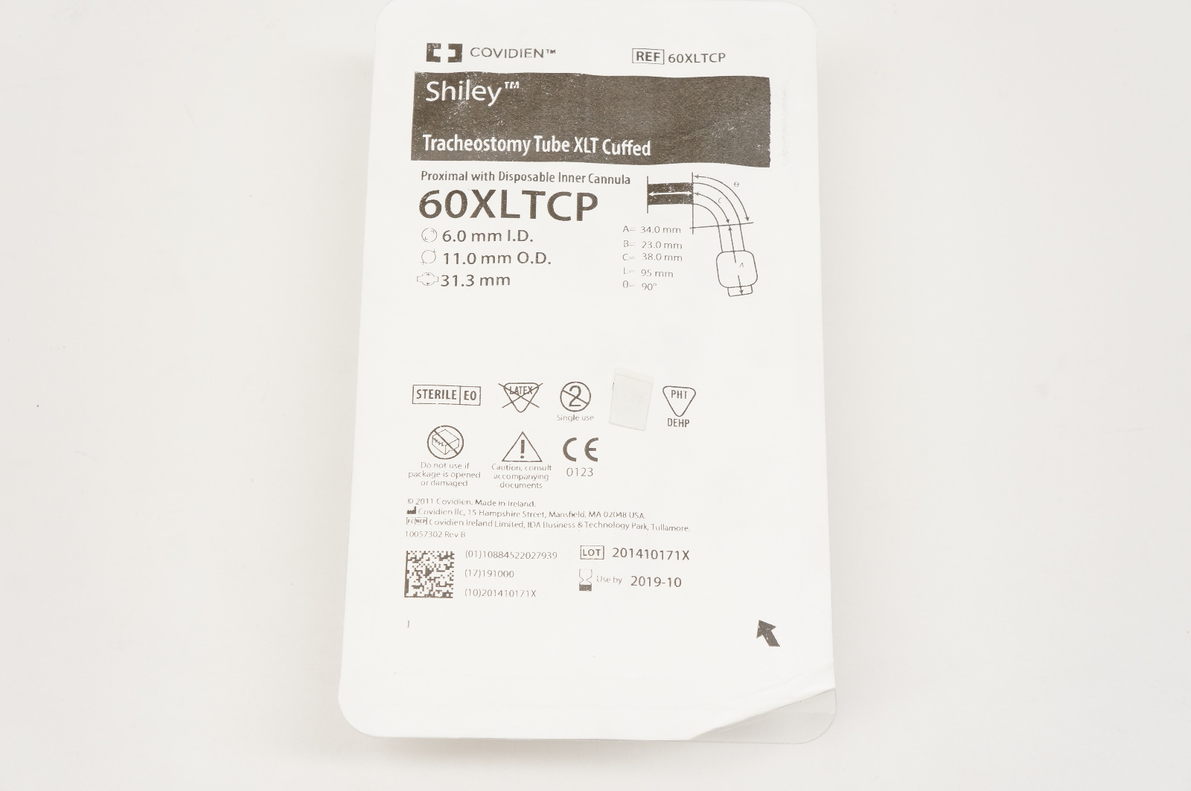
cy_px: 396
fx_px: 1586
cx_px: 596
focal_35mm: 48
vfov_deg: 28.0
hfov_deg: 41.2
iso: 800
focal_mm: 32
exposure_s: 1/80
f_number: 8
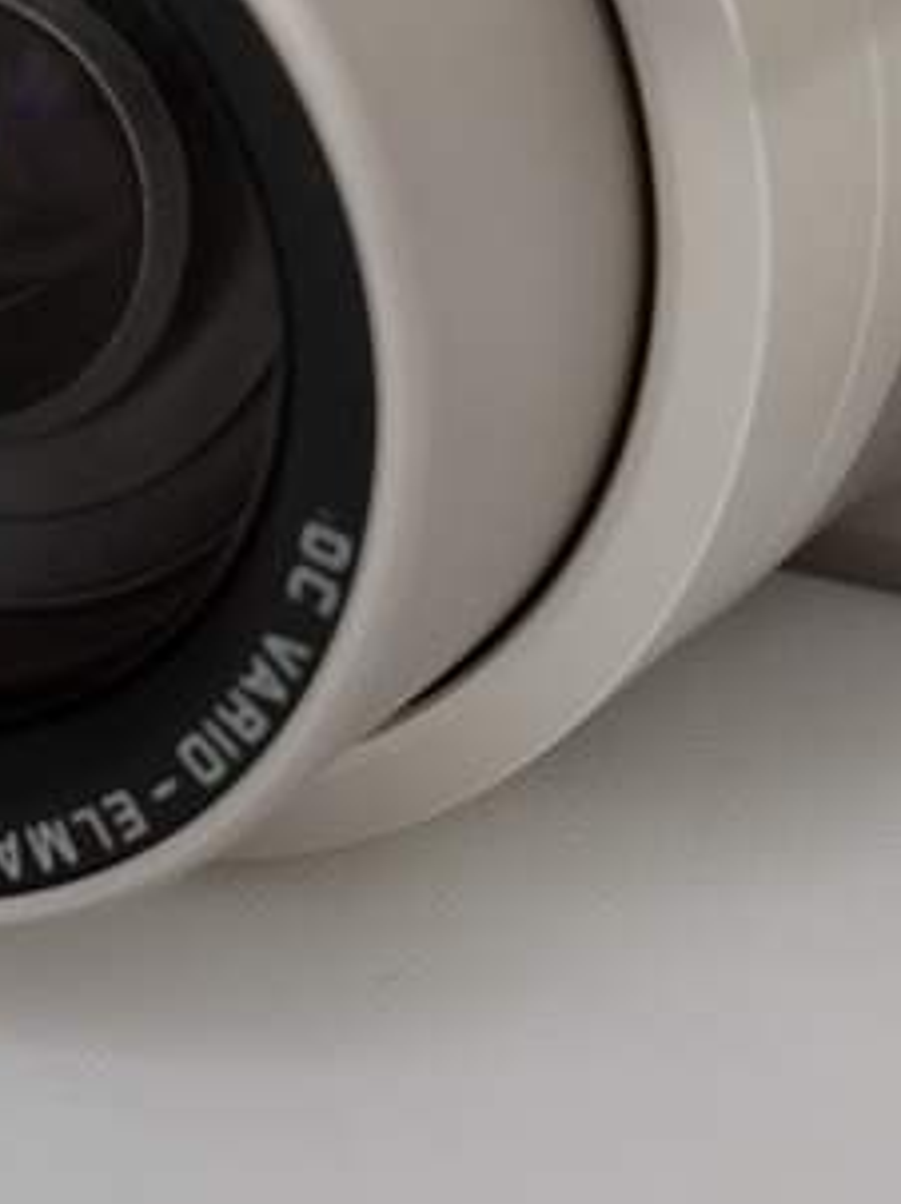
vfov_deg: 6.9
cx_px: 367
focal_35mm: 287
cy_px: -199
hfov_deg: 5.2
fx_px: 9974
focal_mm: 50
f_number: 8
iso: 200
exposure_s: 1/125
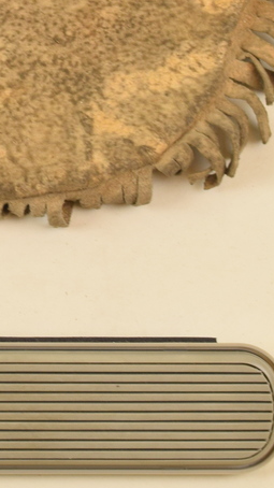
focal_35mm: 194
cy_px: 11
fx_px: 2507
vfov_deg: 11.0
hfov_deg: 6.2
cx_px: -95
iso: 320
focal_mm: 35
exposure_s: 1/50
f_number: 8
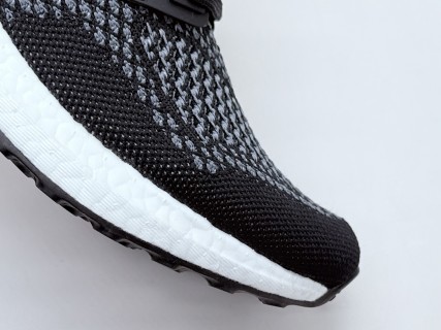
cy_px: 165
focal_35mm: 48
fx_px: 611
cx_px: 220
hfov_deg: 39.7
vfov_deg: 30.3
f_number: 1.78
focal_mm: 6.76
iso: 64
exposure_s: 1/549
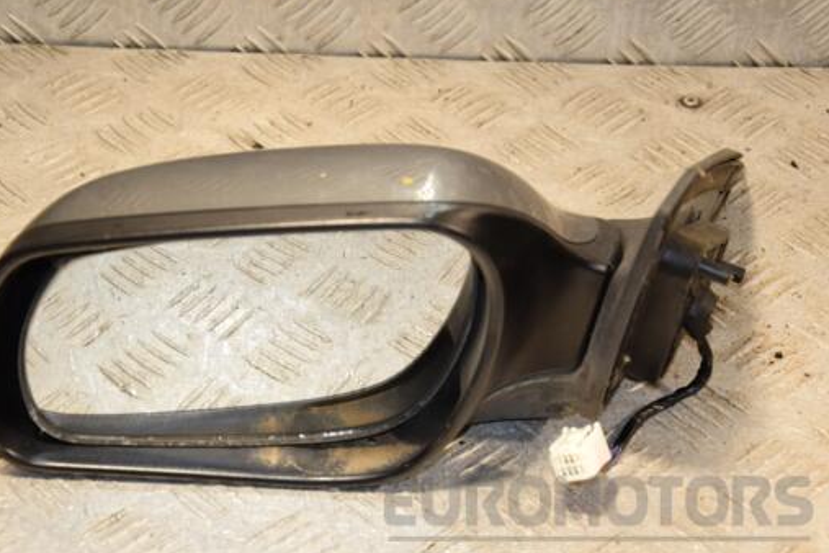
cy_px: 283
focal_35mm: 103
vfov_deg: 13.3
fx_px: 2372
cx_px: 353
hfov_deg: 19.8
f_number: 5.6
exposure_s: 1/200
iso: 800
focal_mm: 58
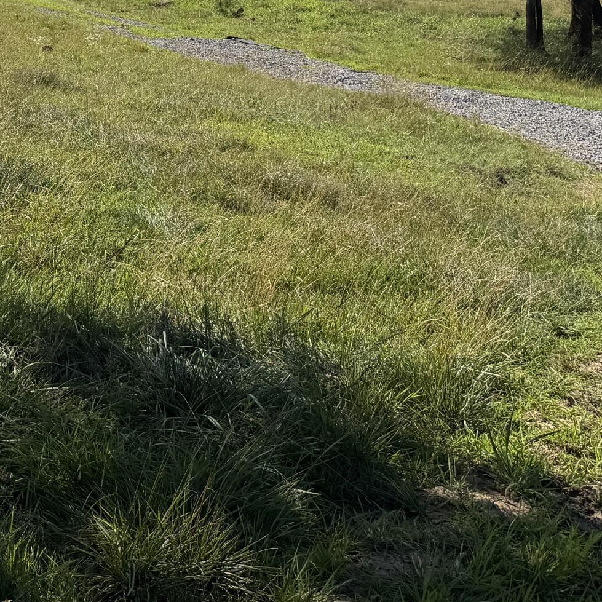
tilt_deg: -1.7
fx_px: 1279
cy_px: -71
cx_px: -140
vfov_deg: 24.6
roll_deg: -0.3
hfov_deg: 23.9
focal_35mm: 65
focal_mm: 6.76
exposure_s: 1/6711
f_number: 1.78
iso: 80
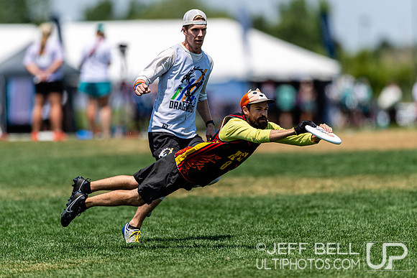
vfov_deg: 2.4
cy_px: 143
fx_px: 6612
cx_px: 206
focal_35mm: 571
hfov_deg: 3.6
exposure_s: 1/3200
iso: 100
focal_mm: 400
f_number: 2.8
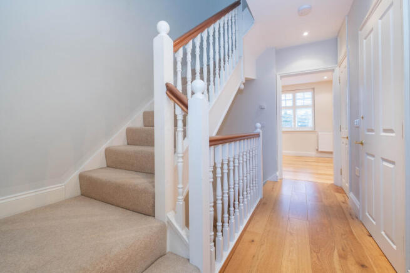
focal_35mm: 15
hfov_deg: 100.4
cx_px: 205
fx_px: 171
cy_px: 136
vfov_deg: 77.4
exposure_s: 1/13
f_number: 5.6
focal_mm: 10
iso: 400
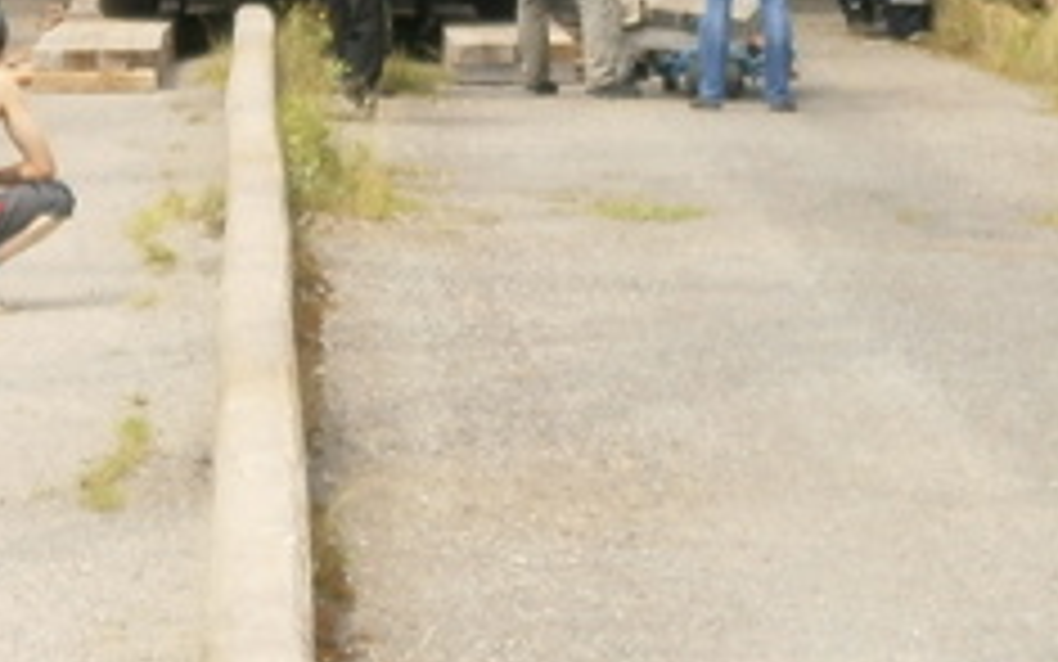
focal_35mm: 328
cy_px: -432
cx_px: 176
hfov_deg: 6.4
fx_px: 9460
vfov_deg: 4.0
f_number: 5.9
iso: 160
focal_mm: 16.2
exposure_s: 1/250
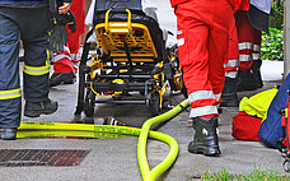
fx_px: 1658
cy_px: -6
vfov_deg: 6.2
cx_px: 69
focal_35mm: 210
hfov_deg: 10.0
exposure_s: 1/60
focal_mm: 66
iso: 640
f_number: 5.3
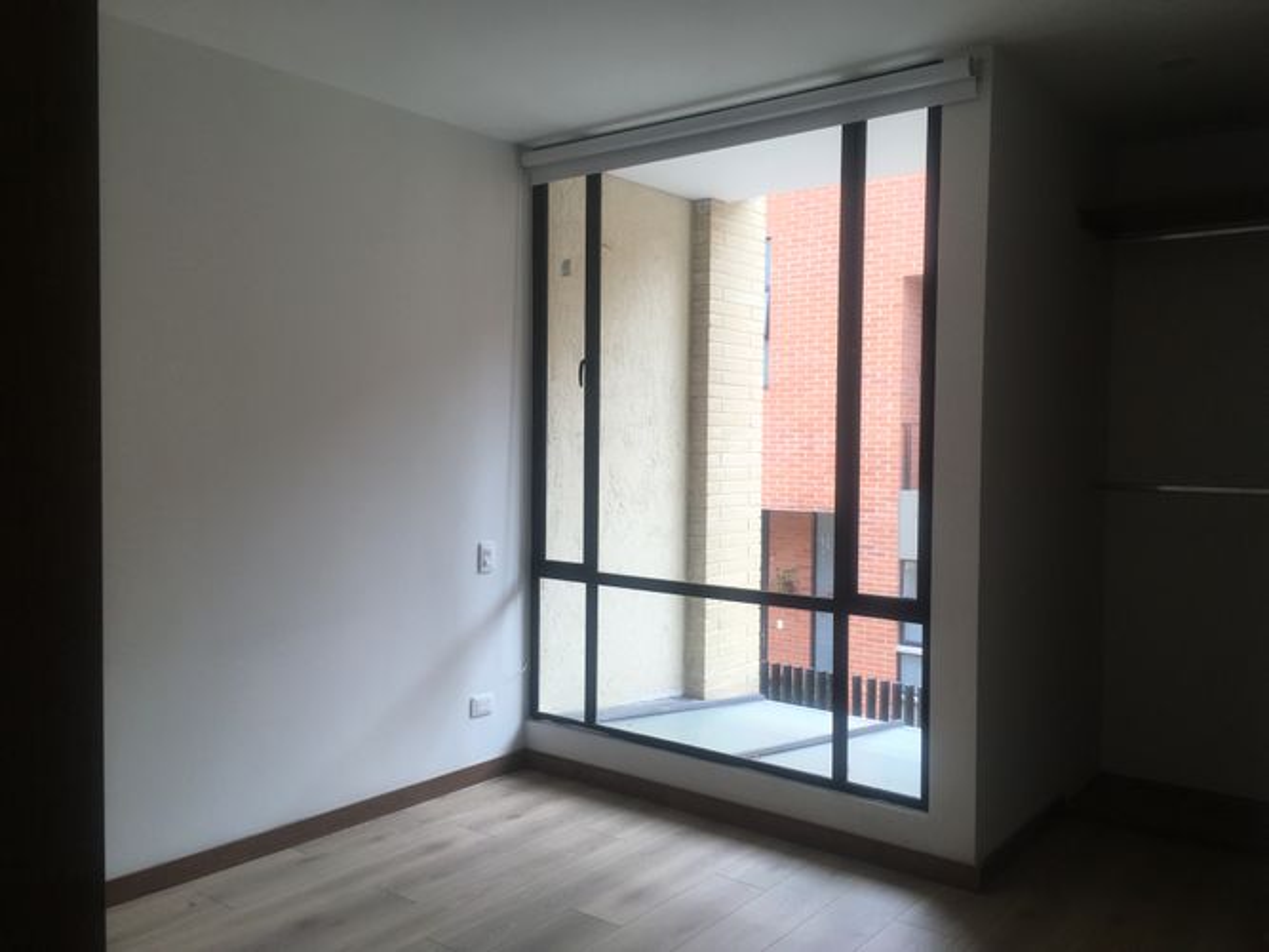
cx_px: 634
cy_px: 476
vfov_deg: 48.2
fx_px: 1063
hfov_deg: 61.7
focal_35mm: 29
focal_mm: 4.15
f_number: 2.2
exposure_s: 1/178
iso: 25
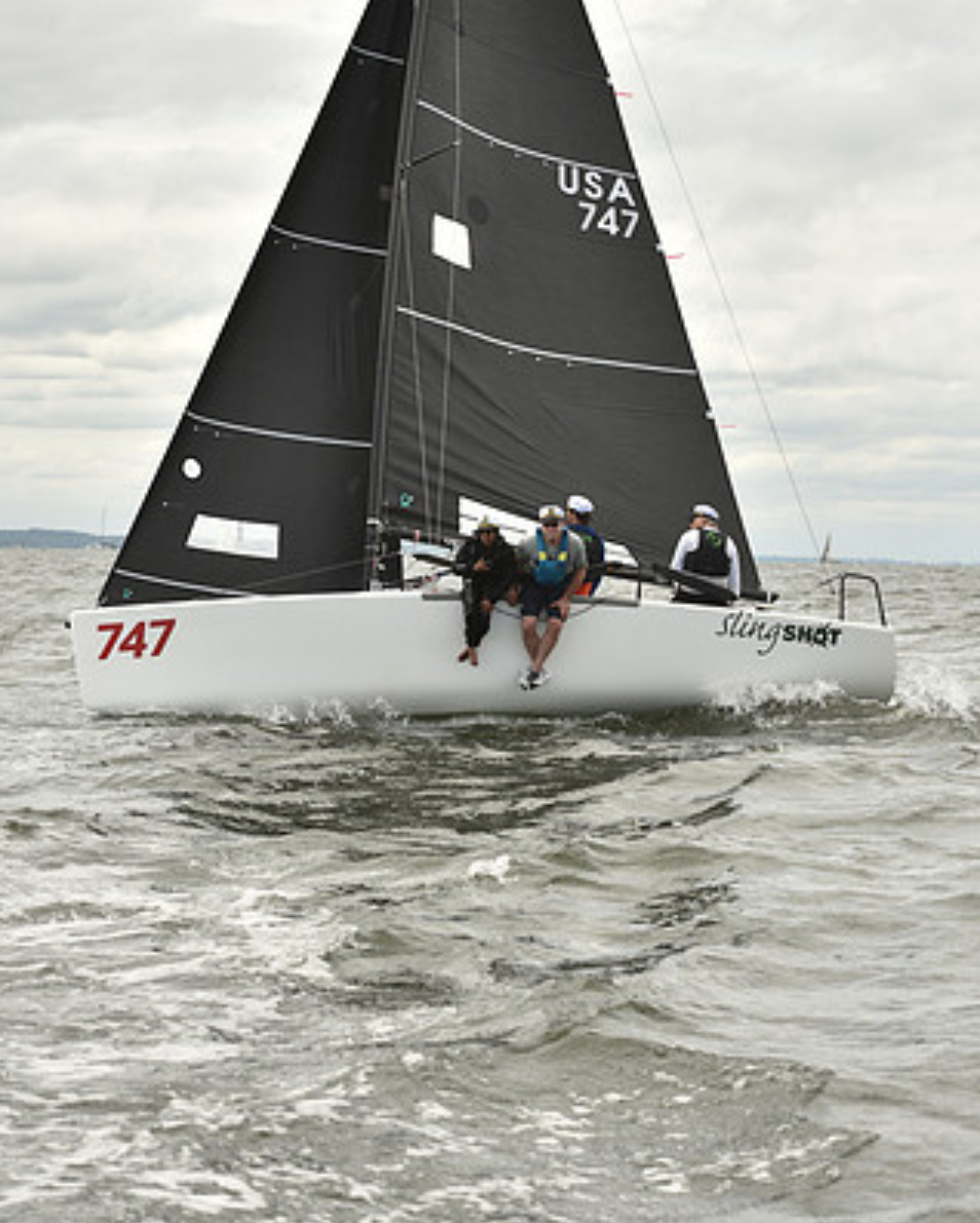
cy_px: 357
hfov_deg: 16.0
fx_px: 3478
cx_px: 498
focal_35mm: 96
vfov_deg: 19.9
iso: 250
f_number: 7.1
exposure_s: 1/800
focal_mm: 70
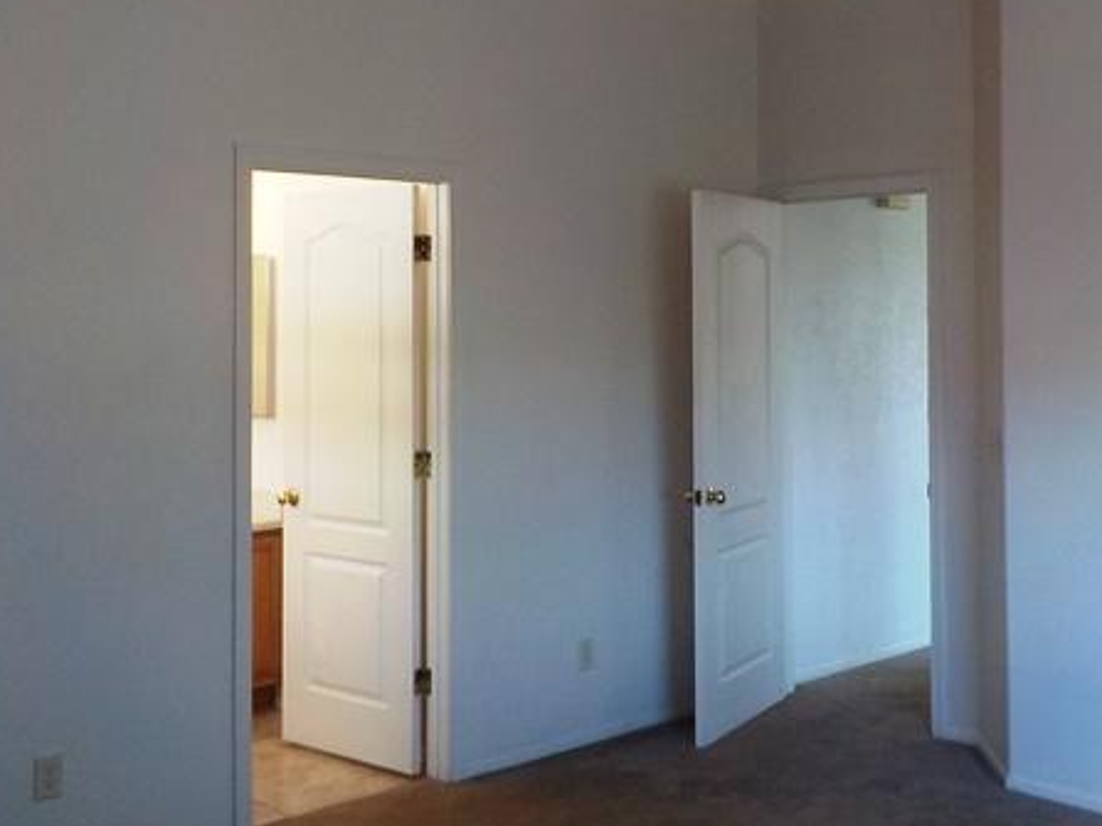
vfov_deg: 33.5
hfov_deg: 43.7
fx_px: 1369
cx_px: 639
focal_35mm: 43
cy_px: 325
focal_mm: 4.1
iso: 180
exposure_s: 1/30
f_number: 3.3
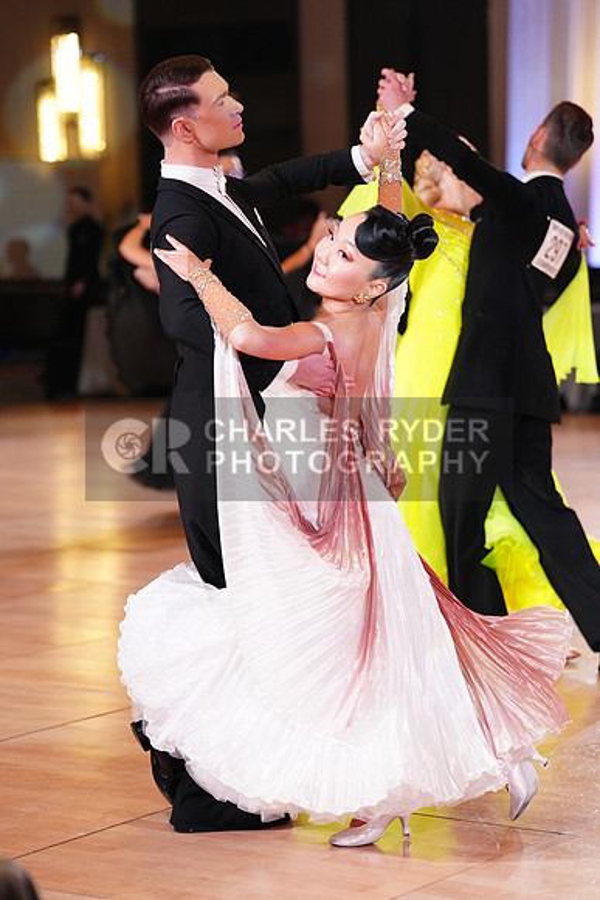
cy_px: 450
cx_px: 300
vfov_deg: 18.6
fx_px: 2748
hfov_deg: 12.5
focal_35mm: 110
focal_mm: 110
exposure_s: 1/640
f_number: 2.8
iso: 2500
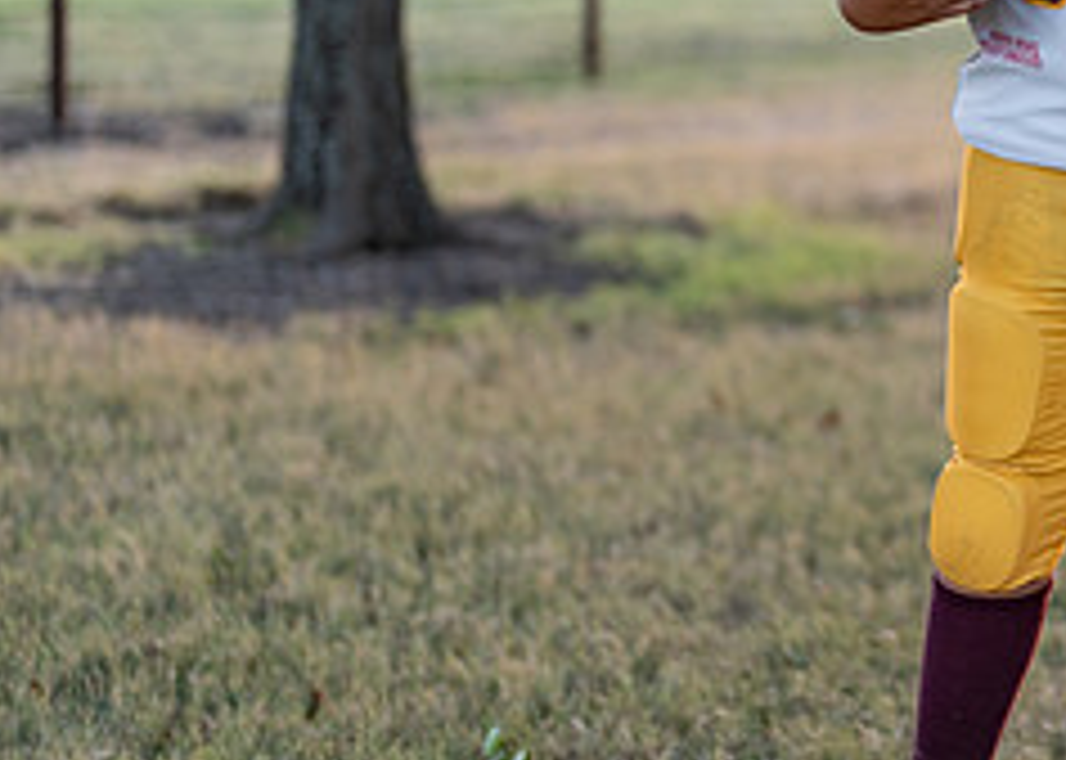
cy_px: 161
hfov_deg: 14.9
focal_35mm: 131
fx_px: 3964
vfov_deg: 10.9
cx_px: 1241
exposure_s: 1/500
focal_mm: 50
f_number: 1.2
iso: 200
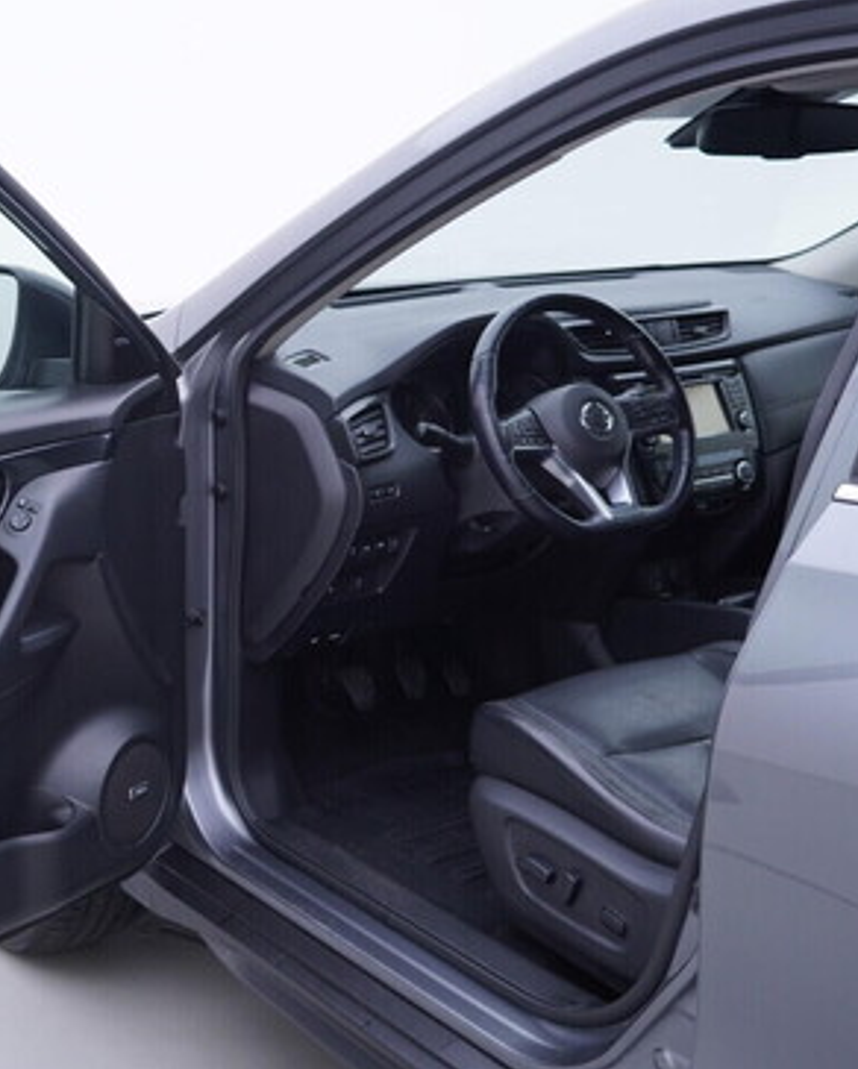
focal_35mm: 51
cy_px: 533
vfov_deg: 36.6
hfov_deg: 28.9
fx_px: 1616
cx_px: 141
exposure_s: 1/50
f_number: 3.2
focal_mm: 24
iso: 125
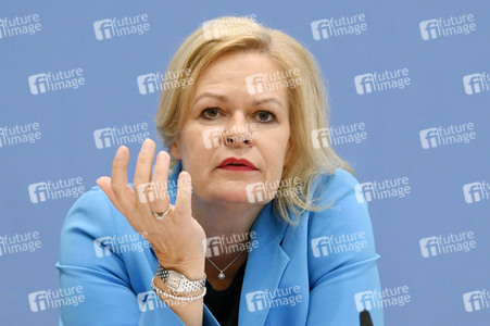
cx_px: 245
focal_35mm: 125
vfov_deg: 11.0
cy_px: 163
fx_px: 1700
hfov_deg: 16.4
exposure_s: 1/640
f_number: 6.3
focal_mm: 125
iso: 5000
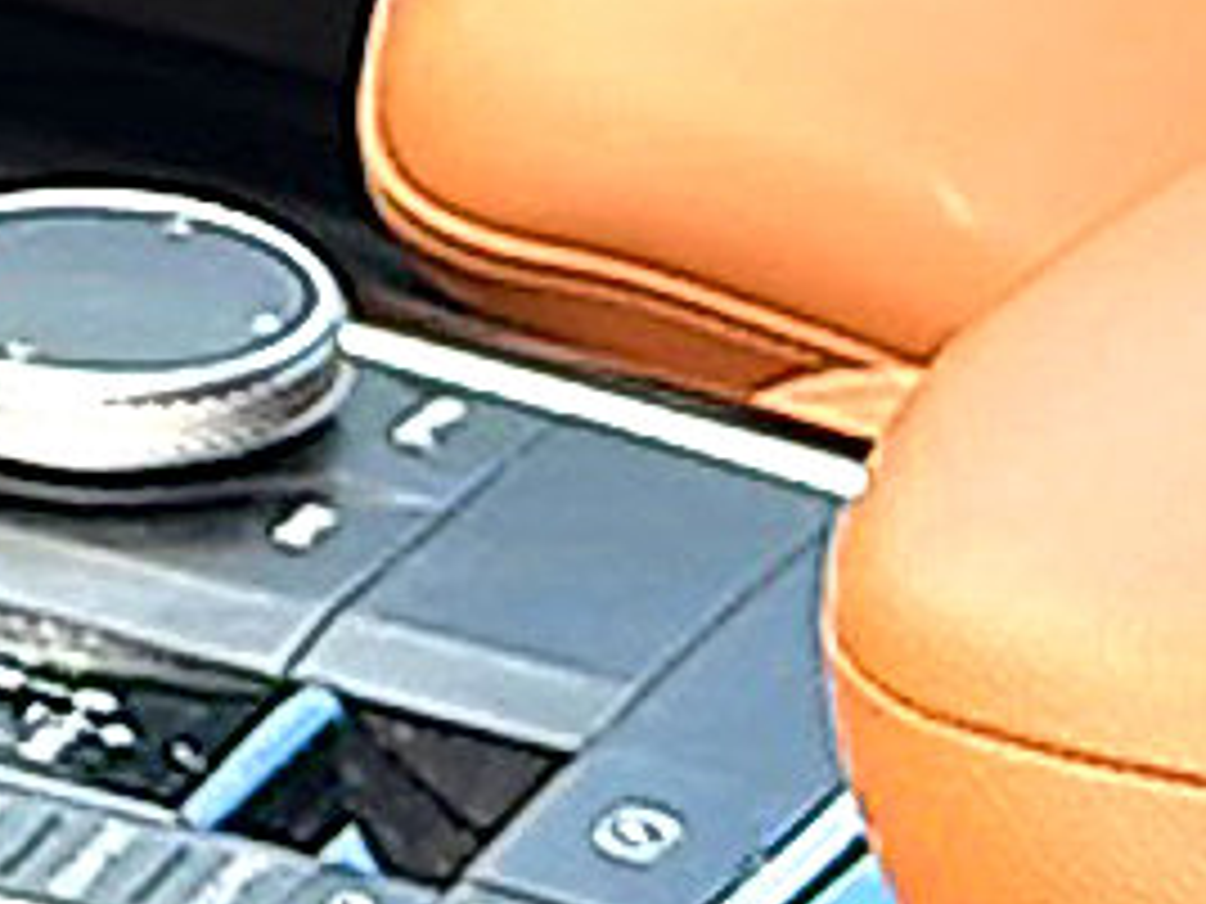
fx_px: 7281
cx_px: -2016
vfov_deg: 6.9
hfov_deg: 8.4
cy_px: -706
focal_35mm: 209
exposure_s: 1/443
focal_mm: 6.86
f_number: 1.78
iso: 100
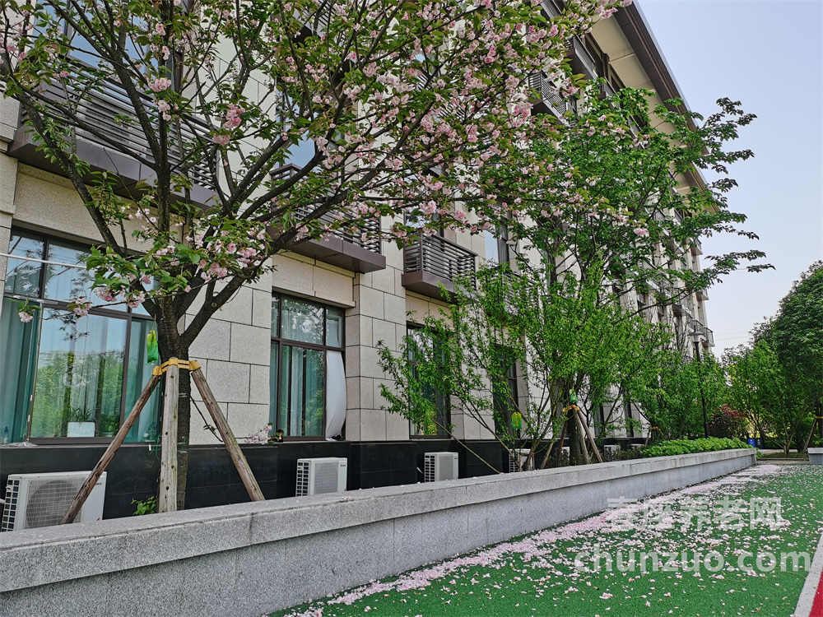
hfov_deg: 65.3
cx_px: 412
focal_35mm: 27
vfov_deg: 51.4
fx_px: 642
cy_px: 308
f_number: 1.8
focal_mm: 5.58
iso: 50
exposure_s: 1/889
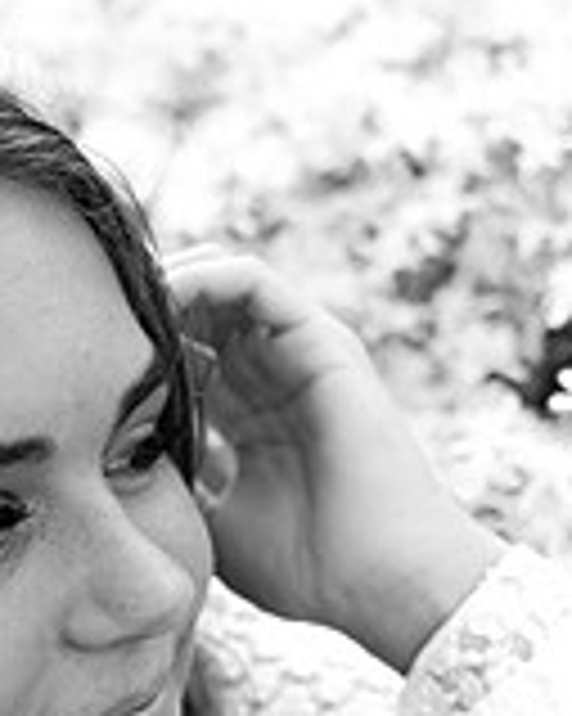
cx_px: 11
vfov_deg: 19.9
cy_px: 739
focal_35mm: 93
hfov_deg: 16.2
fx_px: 1970
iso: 1600
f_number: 4
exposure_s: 1/1000
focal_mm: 35
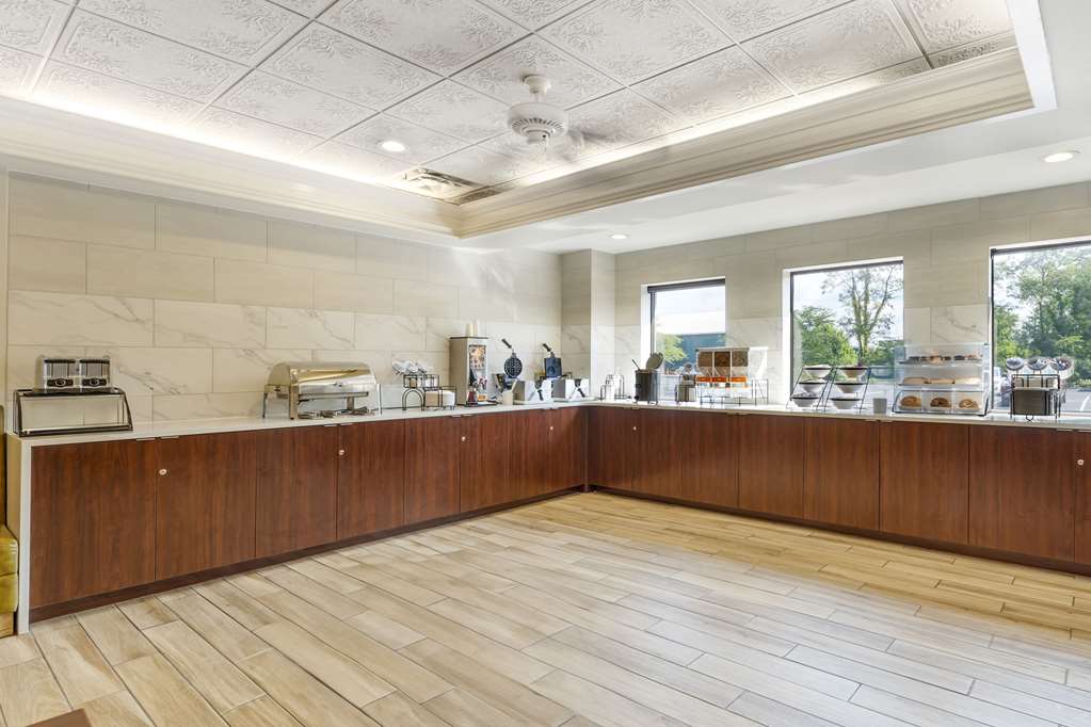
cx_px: 546
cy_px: 364
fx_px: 461
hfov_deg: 99.6
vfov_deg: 76.6
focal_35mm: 15
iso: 200
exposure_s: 1/3
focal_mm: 15.2
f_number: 9
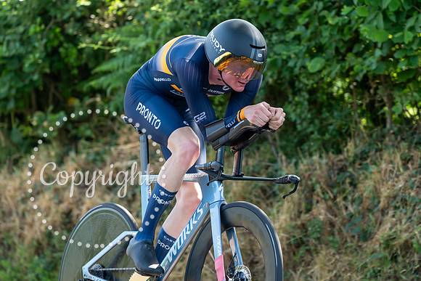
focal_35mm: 200
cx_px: 210
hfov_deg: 10.3
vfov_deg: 6.9
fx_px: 2339
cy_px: 140
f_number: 3.5
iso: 1000
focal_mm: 200
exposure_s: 1/1000
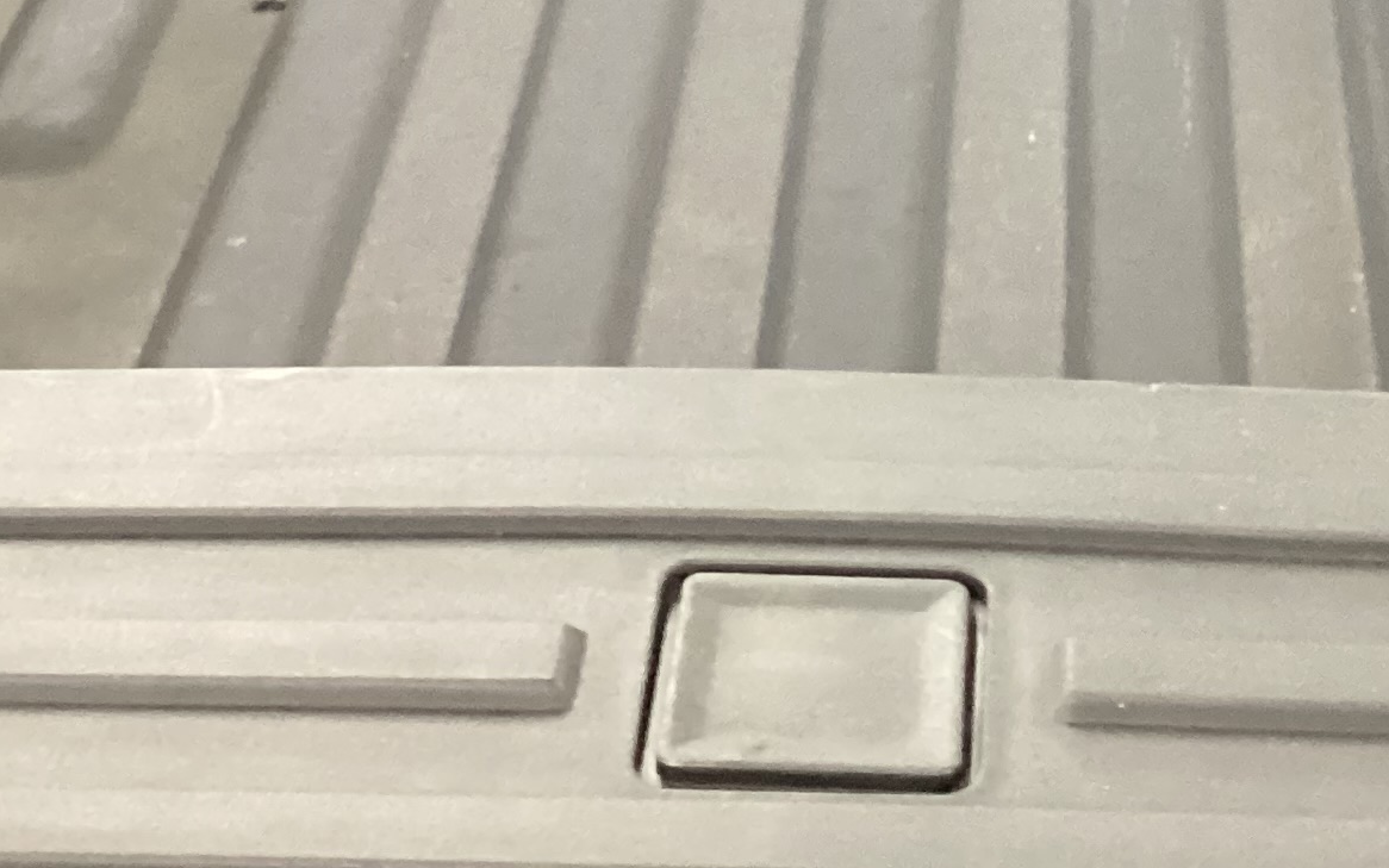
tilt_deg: -27.3
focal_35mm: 92
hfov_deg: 22.5
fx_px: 3483
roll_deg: +0.0
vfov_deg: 13.4
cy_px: -418
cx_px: 895
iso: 640
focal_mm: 3.3
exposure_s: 1/25
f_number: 2.4
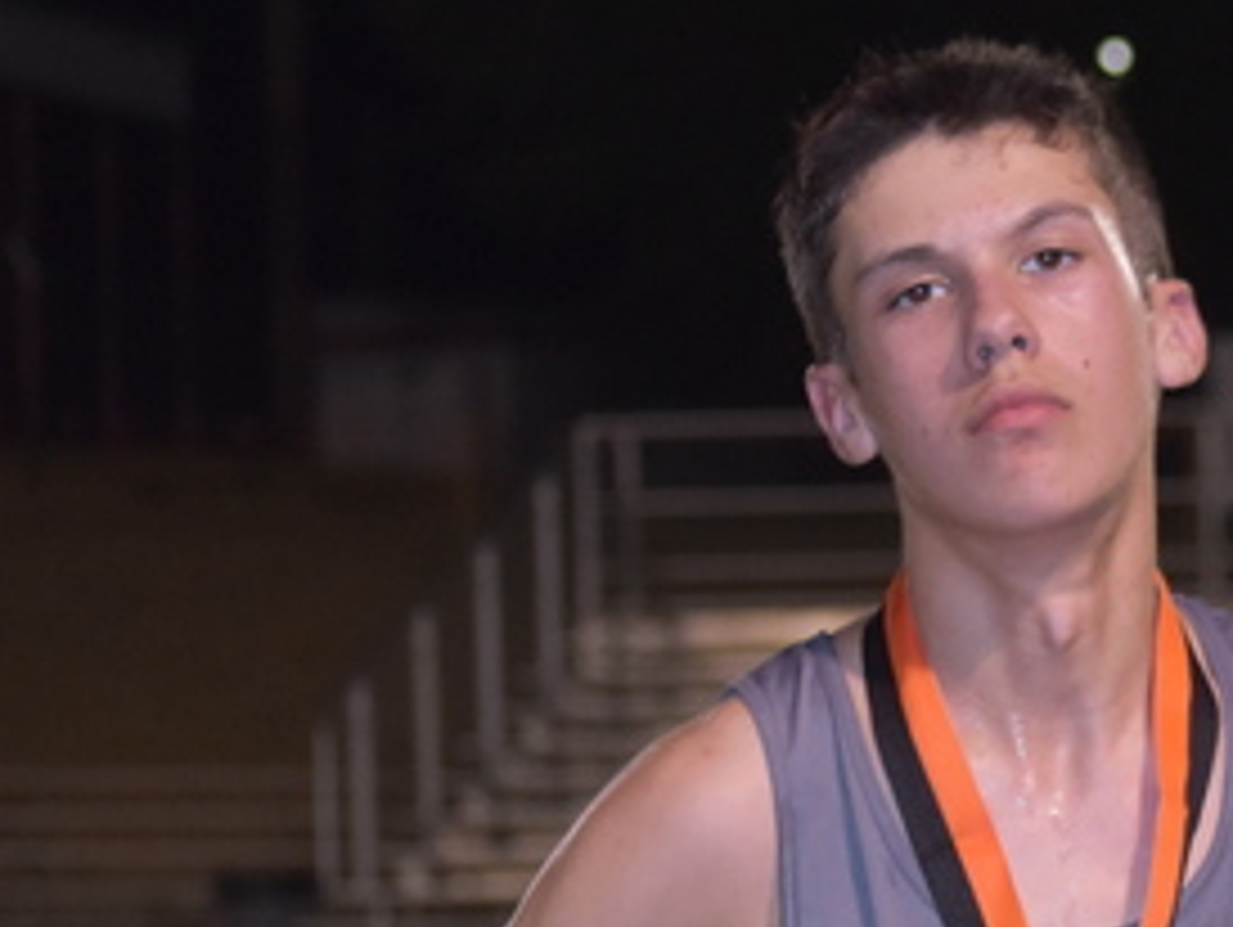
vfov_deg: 3.9
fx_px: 13440
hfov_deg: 5.2
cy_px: 970
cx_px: 1809
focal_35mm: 377
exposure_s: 1/60
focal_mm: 70
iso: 1250
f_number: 4.5
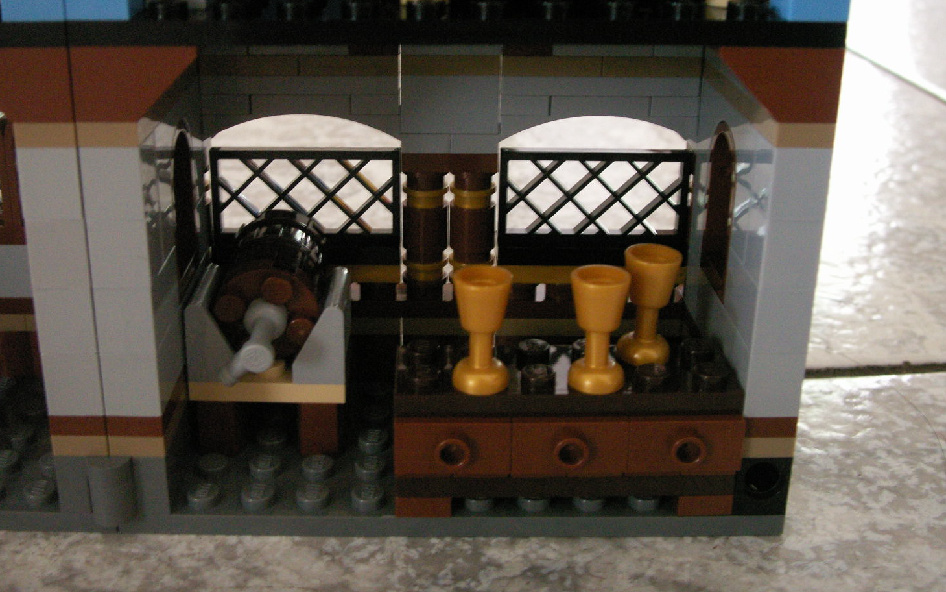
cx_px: 429
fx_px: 1109
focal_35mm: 43
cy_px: 206
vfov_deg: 29.7
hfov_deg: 46.2
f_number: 3.5
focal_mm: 7.7
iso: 160
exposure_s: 1
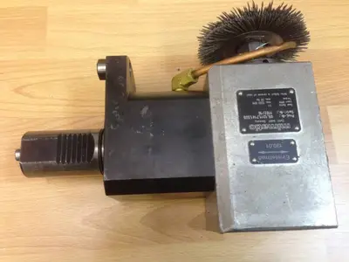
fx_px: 333
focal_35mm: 33
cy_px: 131
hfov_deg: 55.4
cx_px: 174
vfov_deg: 42.9
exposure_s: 1/20
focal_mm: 4.13
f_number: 2.4
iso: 80
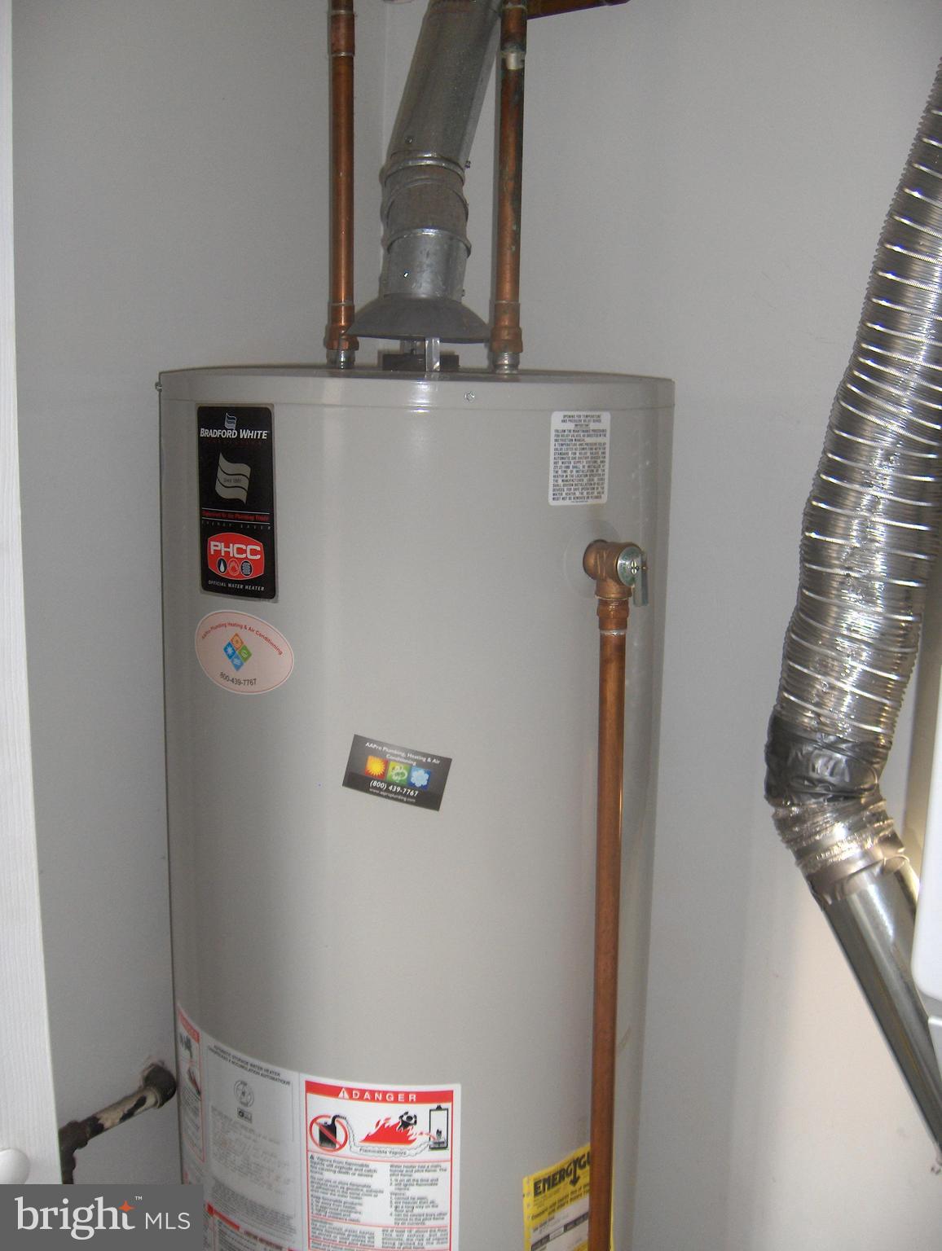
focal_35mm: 39
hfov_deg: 36.9
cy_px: 626
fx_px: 1412
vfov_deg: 47.8
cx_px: 471
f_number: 2.8
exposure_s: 1/60
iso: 100
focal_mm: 8
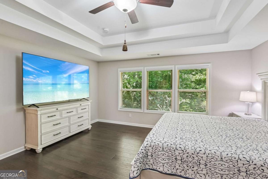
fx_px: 119
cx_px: 134
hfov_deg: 96.7
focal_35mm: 16
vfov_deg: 73.7
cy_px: 90
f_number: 8
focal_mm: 16
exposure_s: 1/13
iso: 400
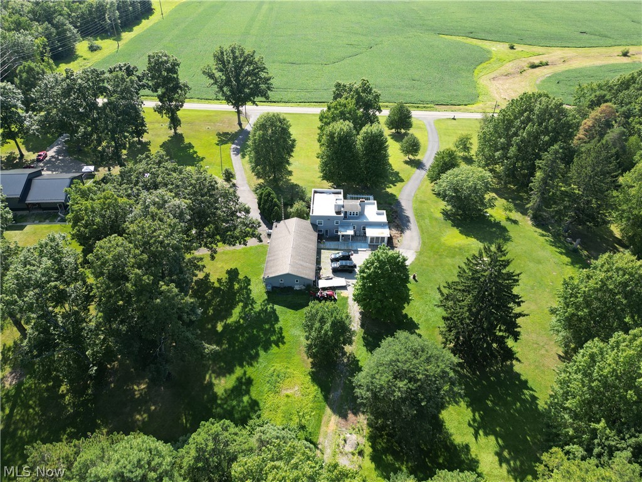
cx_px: 321
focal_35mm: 24
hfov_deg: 71.6
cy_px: 241
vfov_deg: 56.8
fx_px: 445
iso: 100
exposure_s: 1/725
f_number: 1.7
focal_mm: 6.72
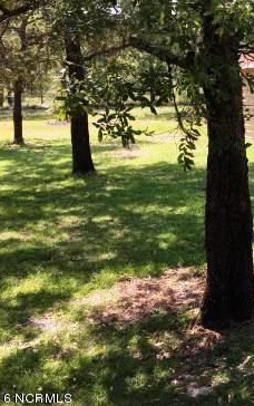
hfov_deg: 21.9
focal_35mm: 54
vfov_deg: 37.3
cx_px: 320
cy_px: 153
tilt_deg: -3.9
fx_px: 597
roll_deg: +1.1
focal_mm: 4.15
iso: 25
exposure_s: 1/418
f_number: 2.2
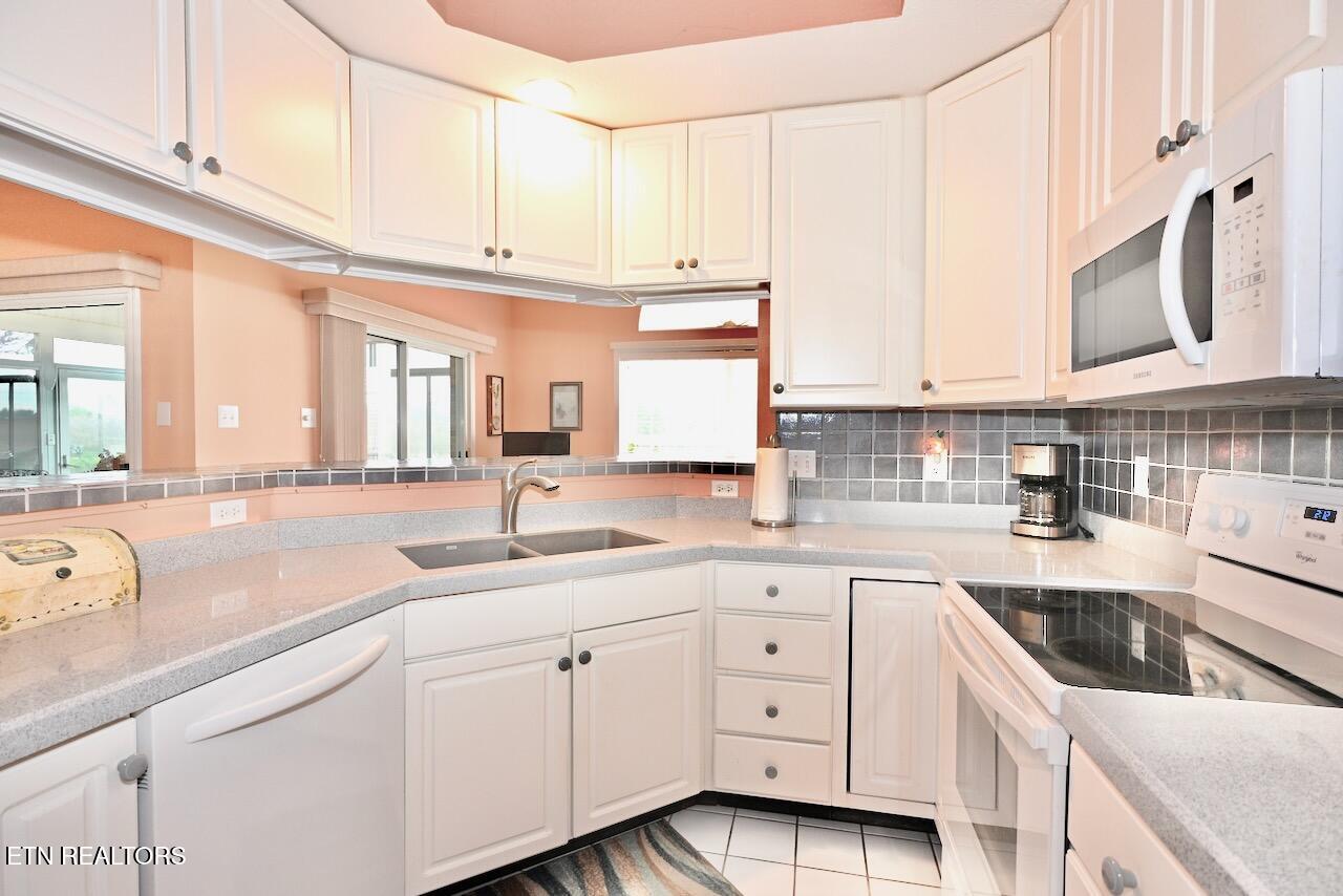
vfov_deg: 67.4
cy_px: 448
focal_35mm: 18
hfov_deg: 90.0
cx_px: 672
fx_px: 672
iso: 560
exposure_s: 1/60
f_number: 4
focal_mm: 12
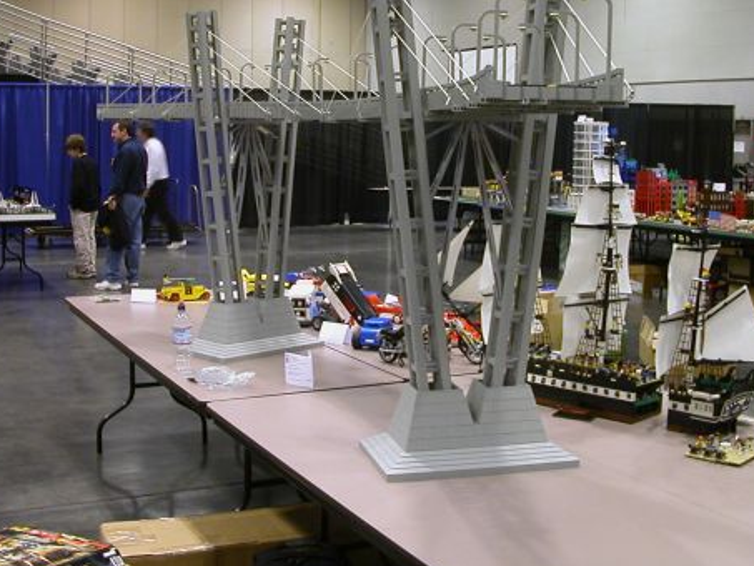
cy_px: 240
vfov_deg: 29.6
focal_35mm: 49
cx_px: 396
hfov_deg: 38.9
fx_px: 1068
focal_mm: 5.6
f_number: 2.7
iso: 100
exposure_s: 1/11.1
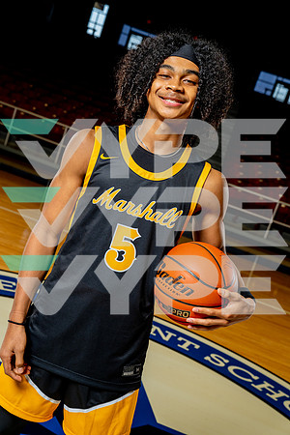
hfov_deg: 27.5
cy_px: 218
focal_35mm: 49
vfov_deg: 40.3
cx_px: 145
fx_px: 592
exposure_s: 1/250
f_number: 5.6
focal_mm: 49
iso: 640
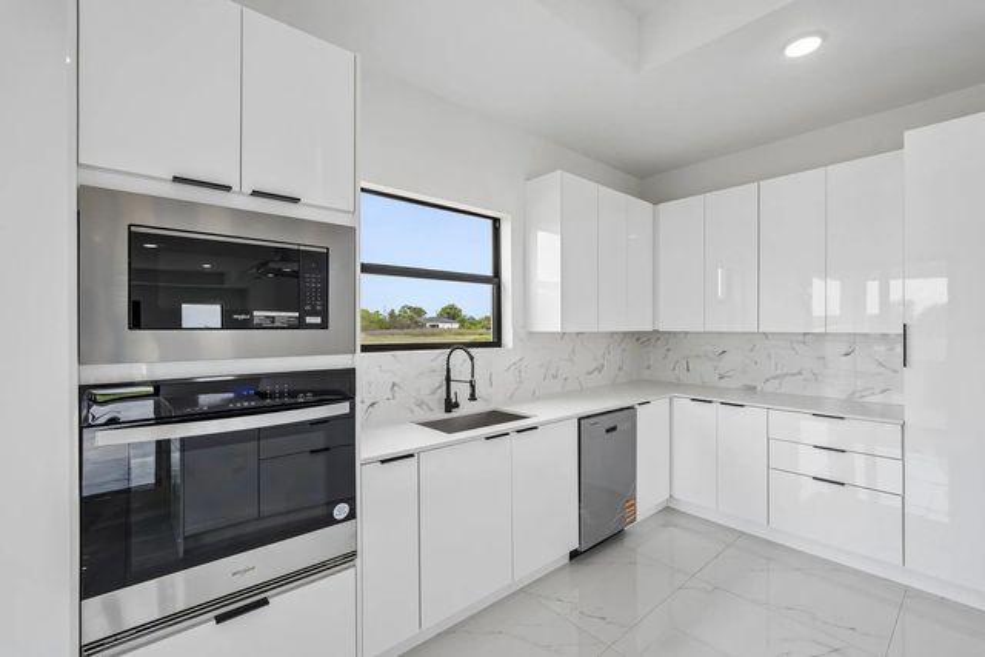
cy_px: 328
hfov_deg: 96.7
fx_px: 438
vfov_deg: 73.8
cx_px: 492
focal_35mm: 16
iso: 400
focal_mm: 16
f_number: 8
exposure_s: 1/160
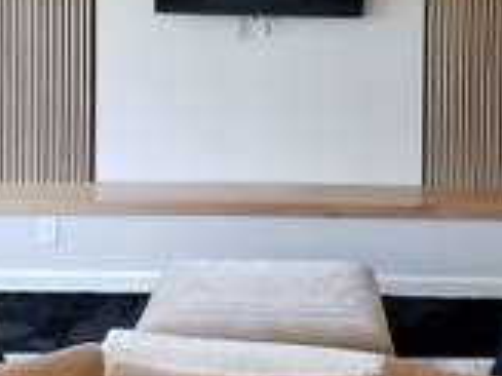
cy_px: 25
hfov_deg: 30.3
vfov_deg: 22.3
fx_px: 927
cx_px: 249
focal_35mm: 64
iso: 200
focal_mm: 4.3
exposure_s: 1/60
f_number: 2.4
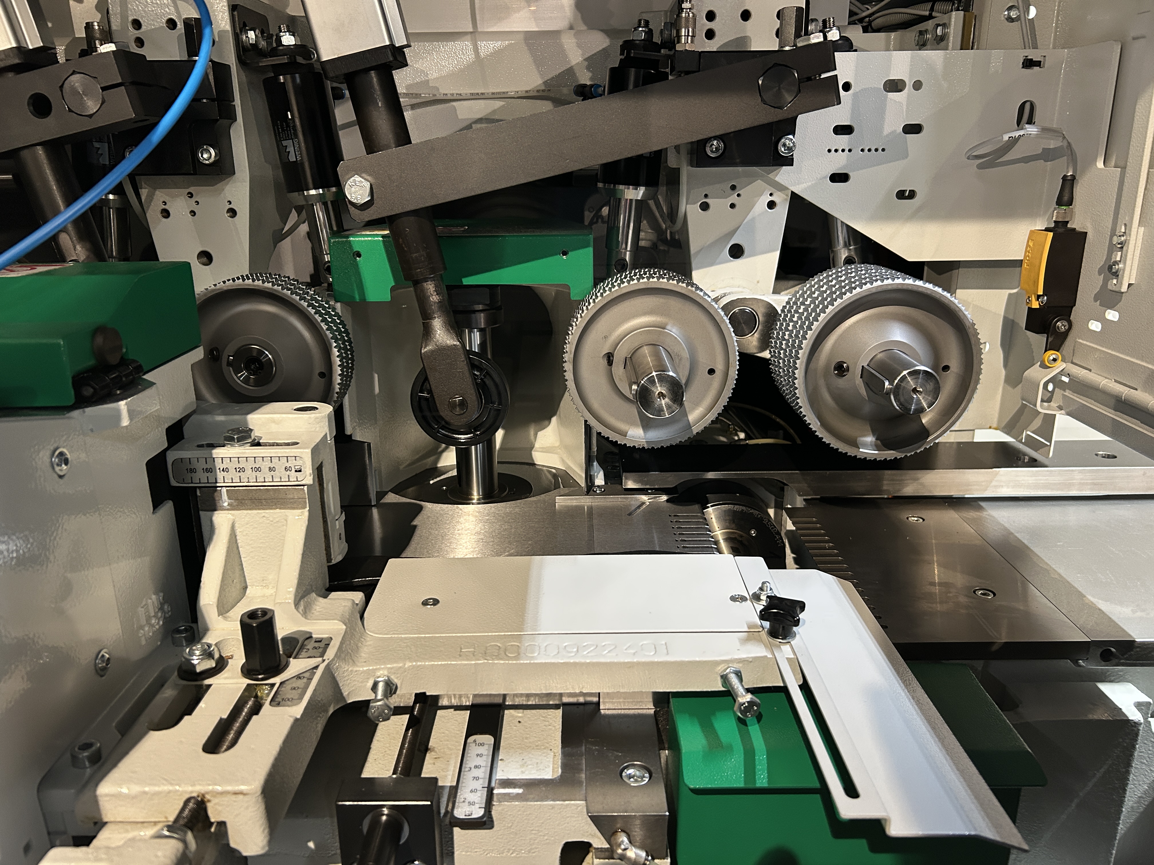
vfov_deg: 53.1
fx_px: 867
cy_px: 432
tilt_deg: -18.0
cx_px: 577
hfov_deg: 67.3
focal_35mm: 26
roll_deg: +1.2
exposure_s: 1/50
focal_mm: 5.7
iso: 250
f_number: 1.5
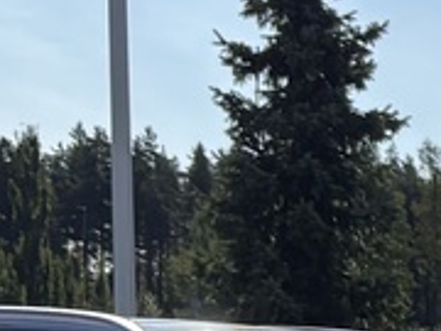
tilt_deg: +0.1
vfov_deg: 7.0
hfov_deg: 8.2
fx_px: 2650
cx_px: 1291
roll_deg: +0.3
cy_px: 527
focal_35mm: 208
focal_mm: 5.96
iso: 50
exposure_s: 1/6993
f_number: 1.6
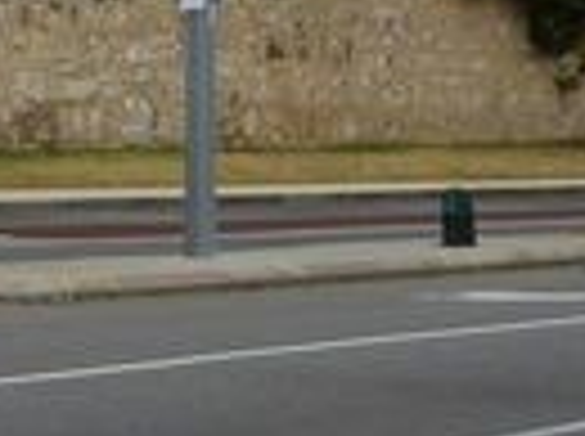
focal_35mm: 210
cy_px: -292
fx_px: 3542
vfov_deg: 6.9
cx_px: -310
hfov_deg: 9.2
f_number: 3.6
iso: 80
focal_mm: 5.8
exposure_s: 1/800
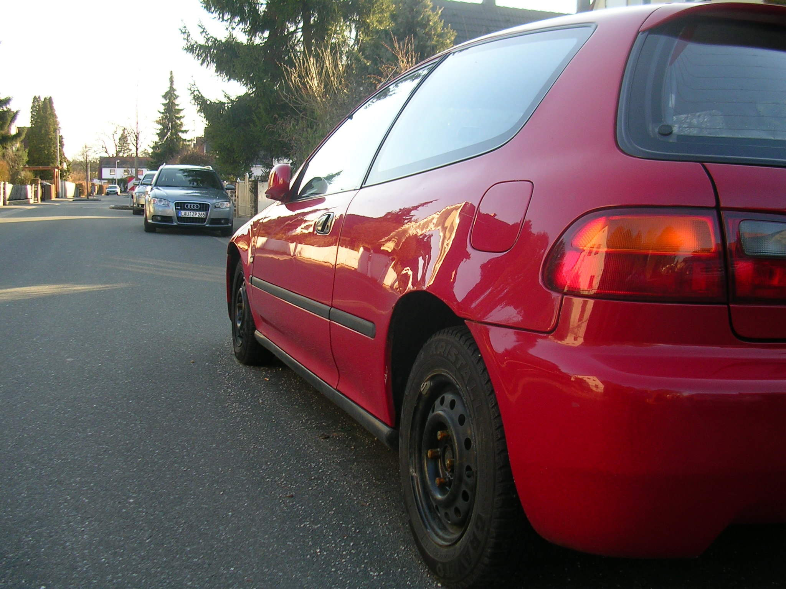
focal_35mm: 38
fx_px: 863
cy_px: 294
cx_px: 393
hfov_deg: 49.0
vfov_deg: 37.7
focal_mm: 5.8
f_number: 2.8
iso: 50
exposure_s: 1/144
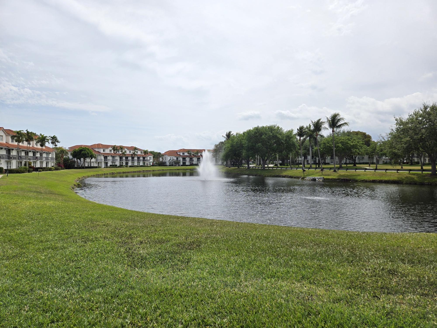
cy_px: 164
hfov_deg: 73.9
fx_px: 290
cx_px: 218
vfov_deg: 58.9
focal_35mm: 23
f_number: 1.8
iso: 25
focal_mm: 5.4
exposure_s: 1/3483
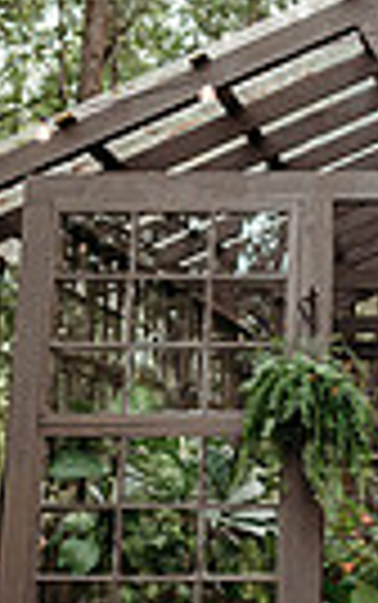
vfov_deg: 25.1
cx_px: 495
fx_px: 1349
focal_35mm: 82
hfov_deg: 15.2
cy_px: 212
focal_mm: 24
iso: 320
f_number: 2.2
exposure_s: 1/250
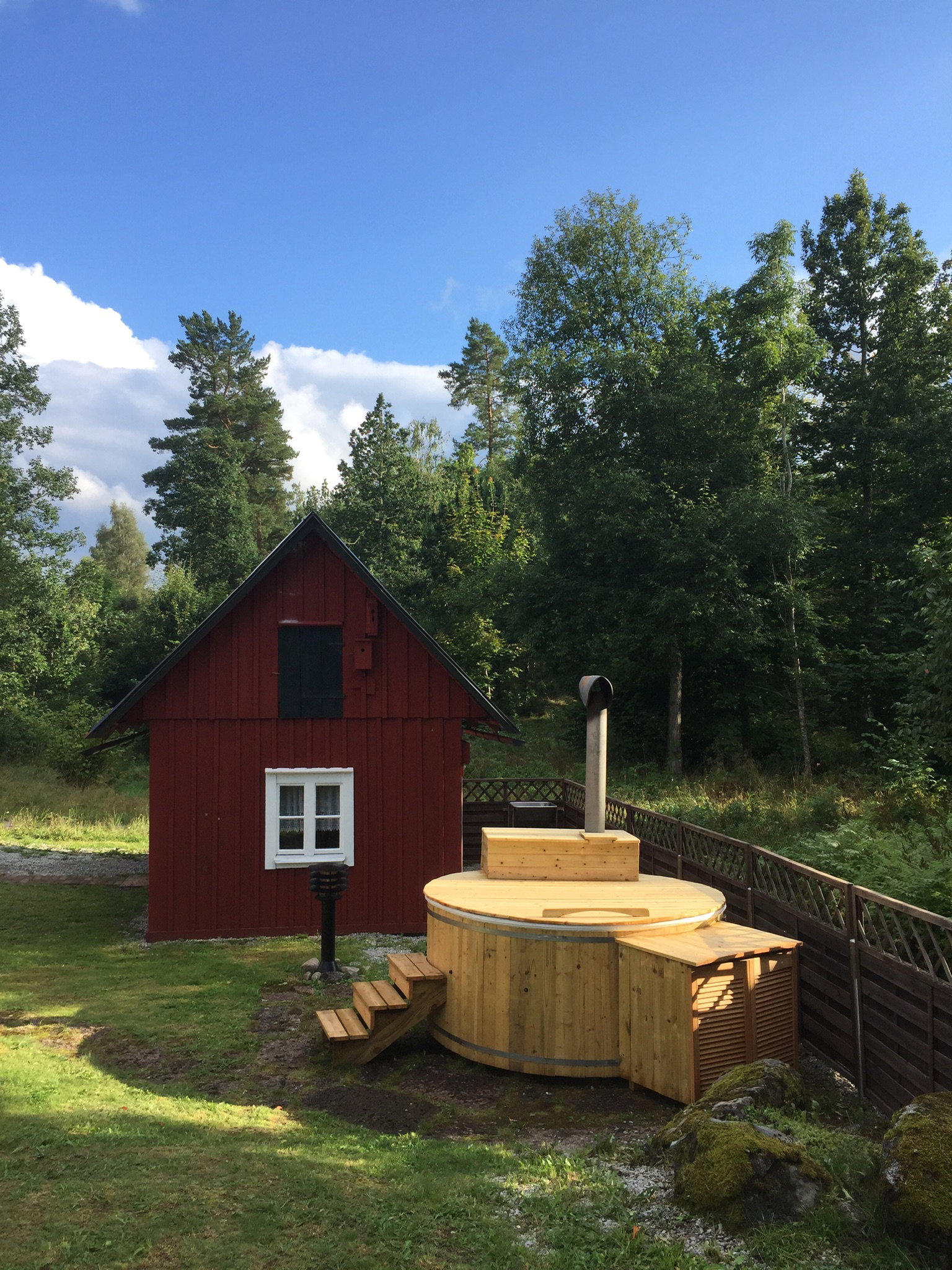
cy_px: 635
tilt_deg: +1.1
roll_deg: +0.3
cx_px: 476
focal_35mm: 29
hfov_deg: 48.2
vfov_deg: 61.7
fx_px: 1063
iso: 32
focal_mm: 4.15
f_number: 2.2
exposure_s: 1/842
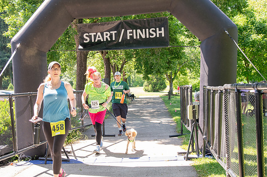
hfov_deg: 41.1
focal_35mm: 48
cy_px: 88
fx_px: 356
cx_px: 134
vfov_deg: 28.0
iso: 500
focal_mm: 32
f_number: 4
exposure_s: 1/400
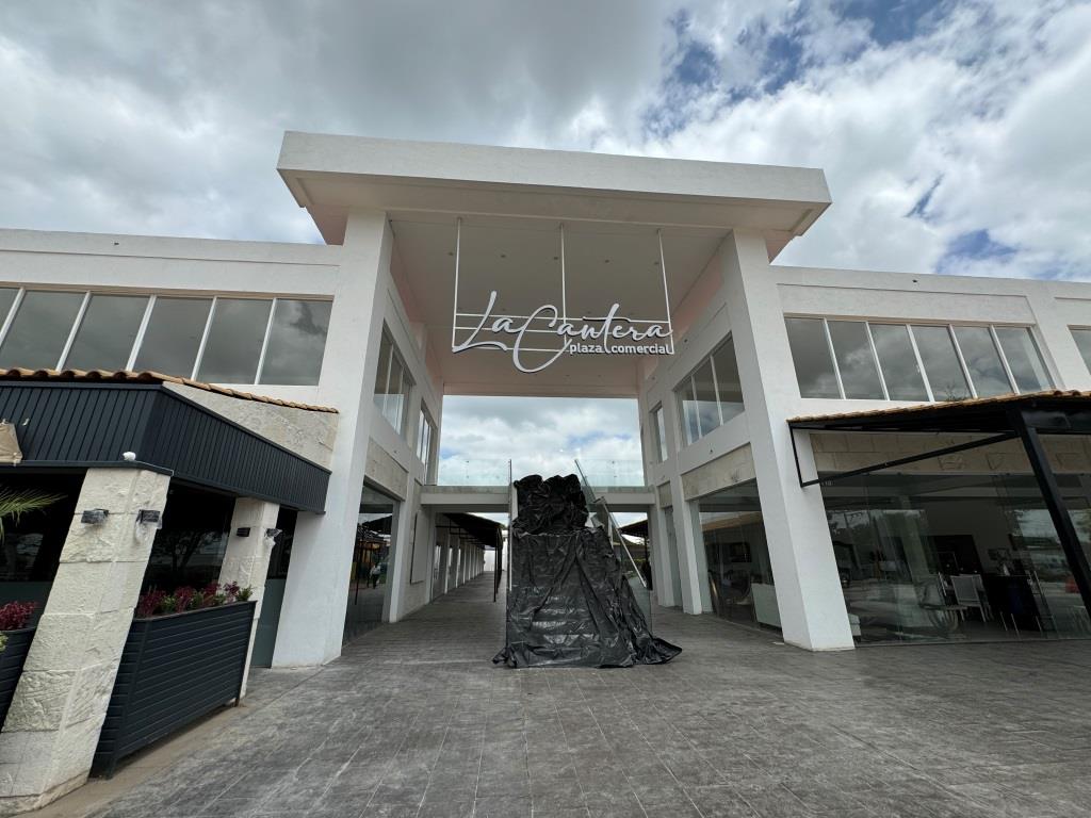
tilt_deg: +19.3
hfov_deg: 102.1
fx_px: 441
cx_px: 546
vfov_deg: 85.7
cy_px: 409
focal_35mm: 14
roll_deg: +0.9
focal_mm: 2.22
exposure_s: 1/2146
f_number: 2.2
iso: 50
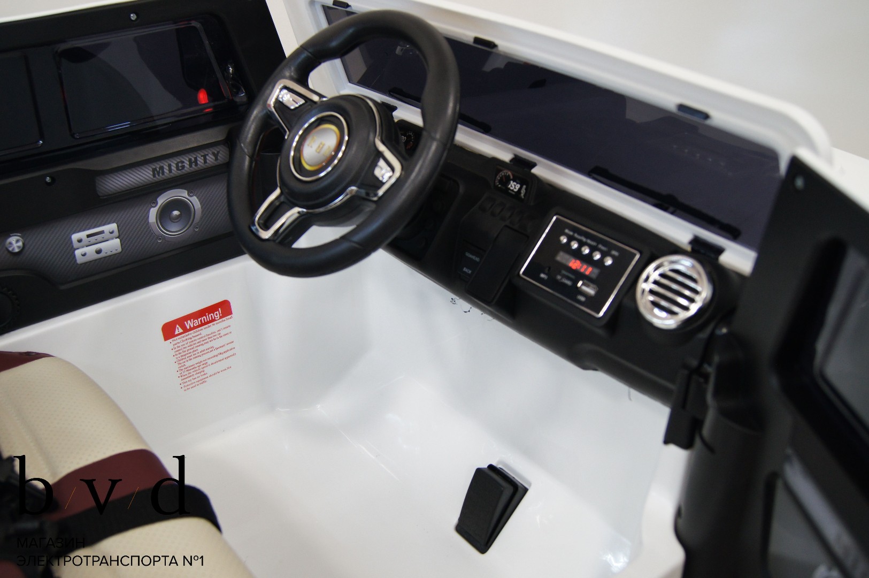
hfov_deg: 53.2
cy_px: 289
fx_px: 868
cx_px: 434
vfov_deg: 36.8
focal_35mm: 36
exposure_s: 1/40
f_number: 4
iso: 800
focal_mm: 24
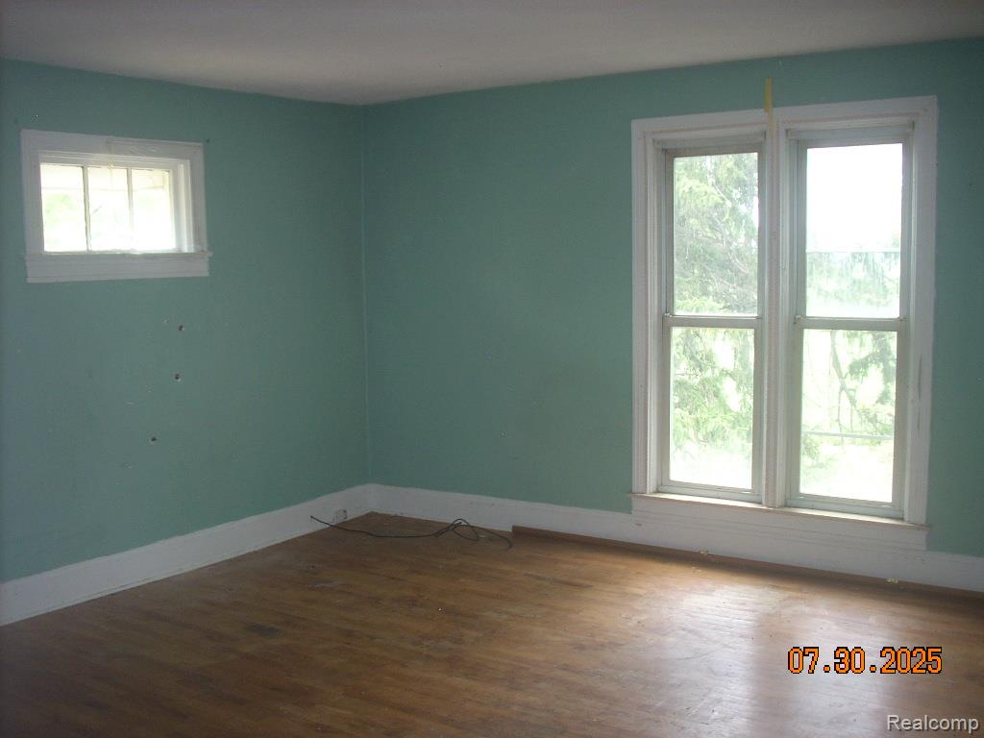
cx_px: 492
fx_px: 1052
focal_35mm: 37
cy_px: 369
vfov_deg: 38.7
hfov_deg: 50.1
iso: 100
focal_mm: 6.2
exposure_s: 1/30
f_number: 2.8
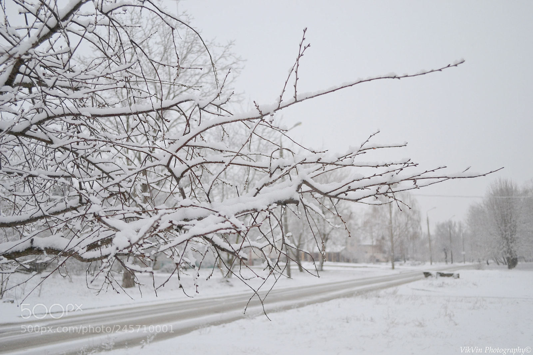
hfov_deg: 57.2
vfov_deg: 40.0
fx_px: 488
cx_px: 266
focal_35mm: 33
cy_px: 178
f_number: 3.8
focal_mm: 22
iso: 400
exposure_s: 1/640
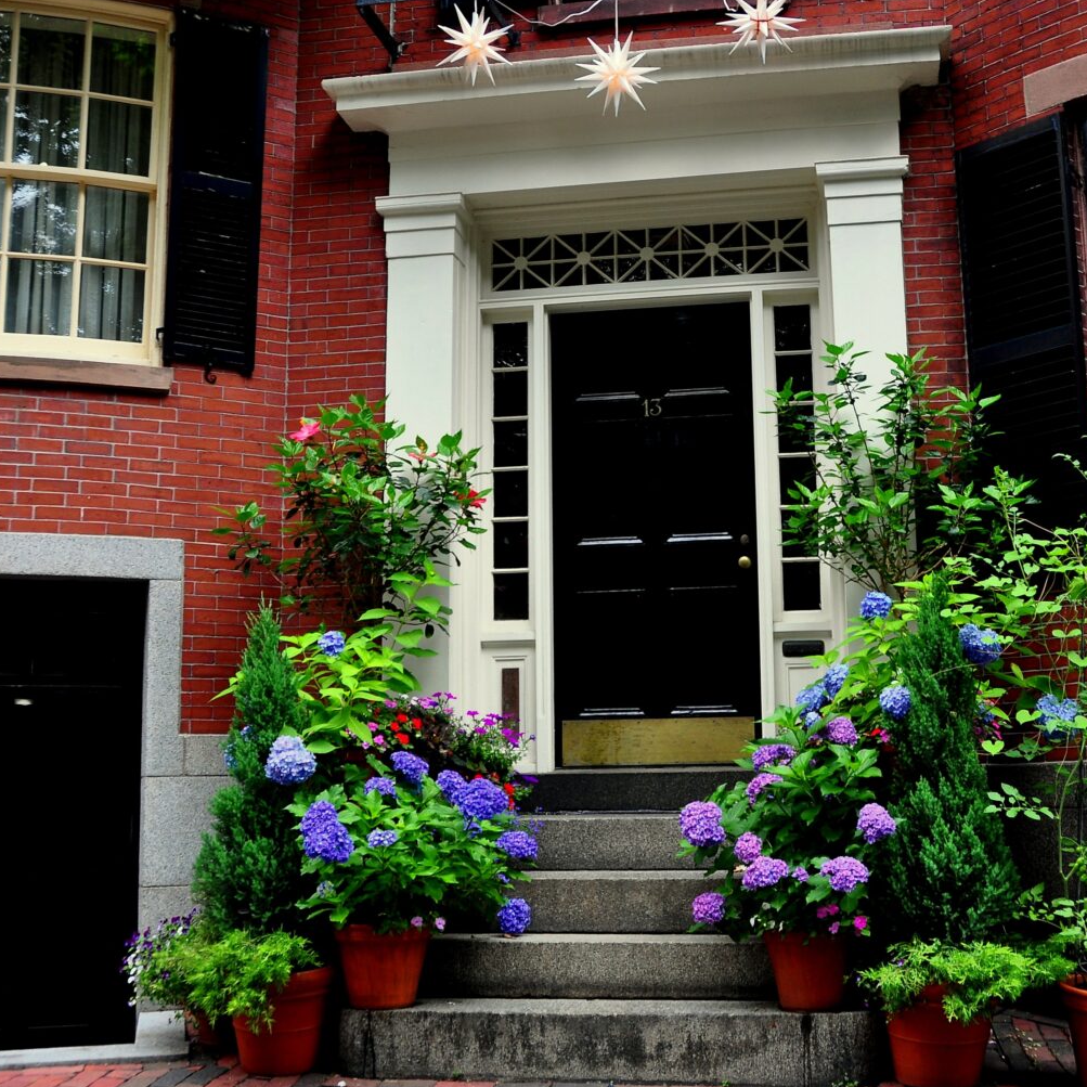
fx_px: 1386
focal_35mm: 39
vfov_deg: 42.8
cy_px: 549
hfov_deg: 42.6
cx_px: 661
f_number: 5.6
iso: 200
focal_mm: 20
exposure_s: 1/125
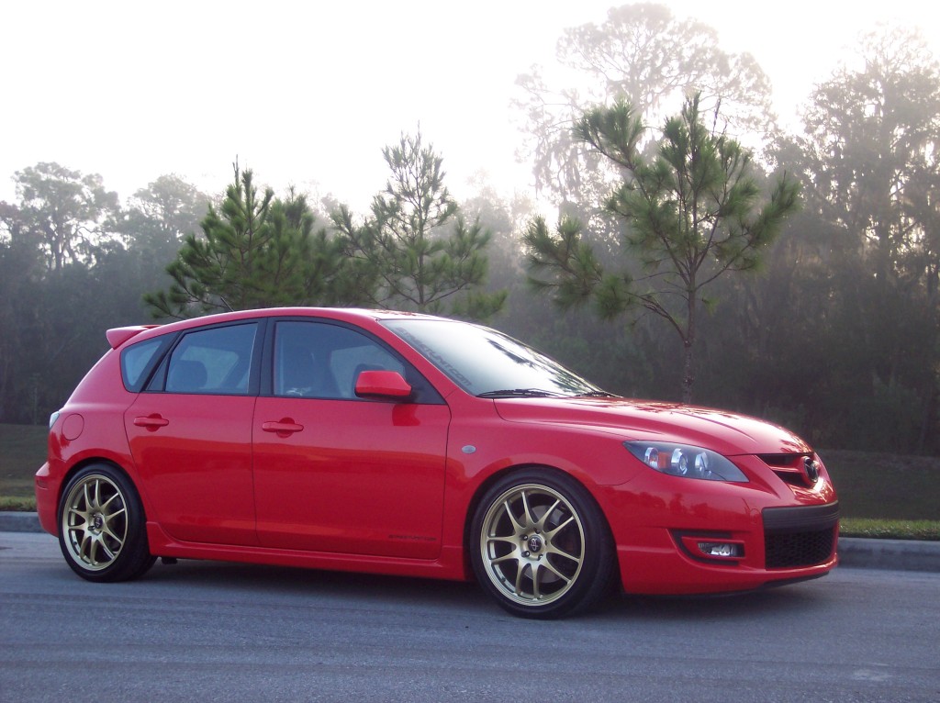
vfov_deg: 28.5
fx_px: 1384
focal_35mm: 51
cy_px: 352
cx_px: 470
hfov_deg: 37.5
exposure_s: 1/250
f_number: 3.4
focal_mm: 10.7
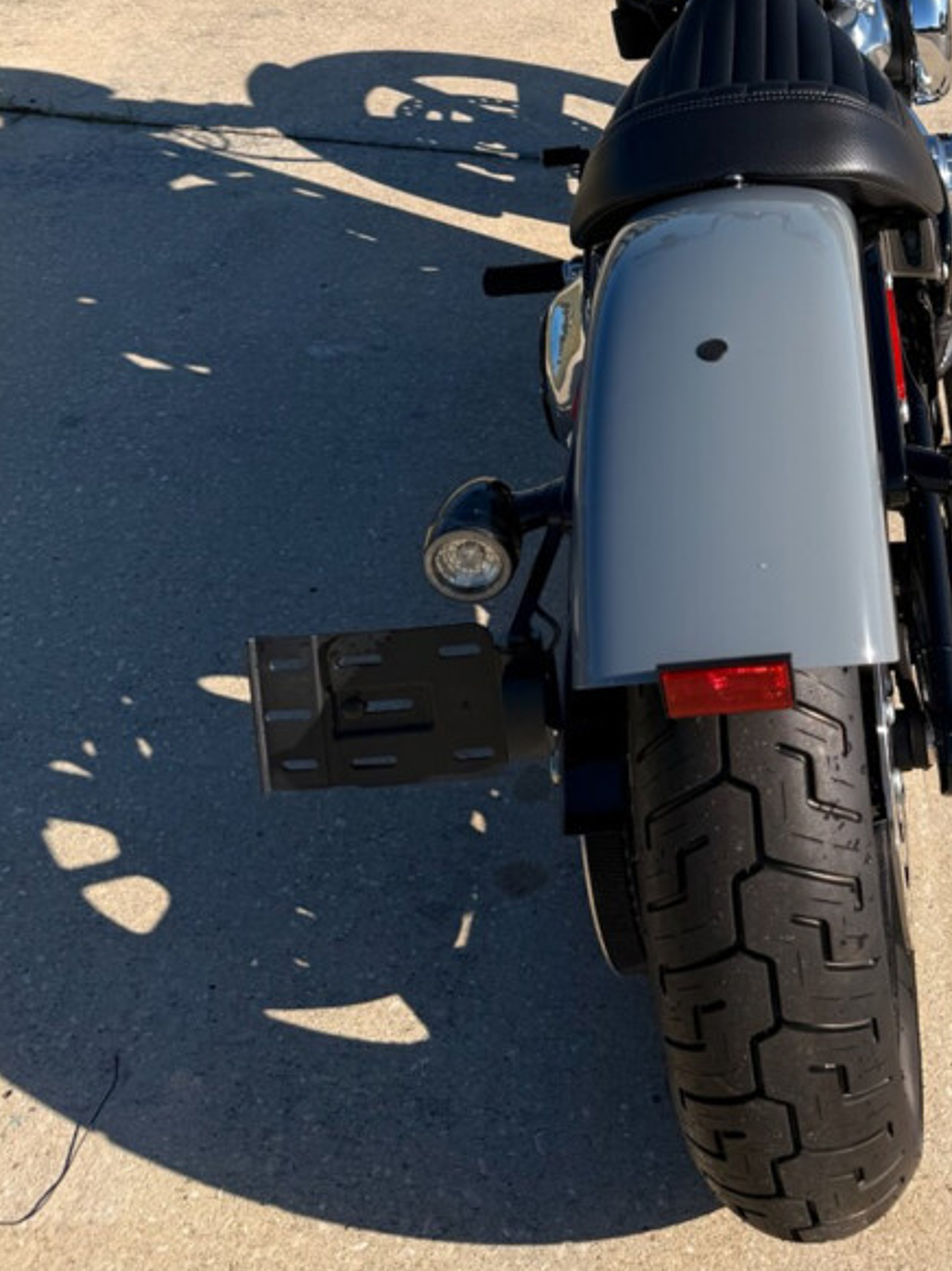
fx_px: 1615
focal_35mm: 44
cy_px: 171
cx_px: 747
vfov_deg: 40.3
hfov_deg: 32.1
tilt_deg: -25.9
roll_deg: -4.3
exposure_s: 1/6173
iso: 80
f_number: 1.78
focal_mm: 6.76
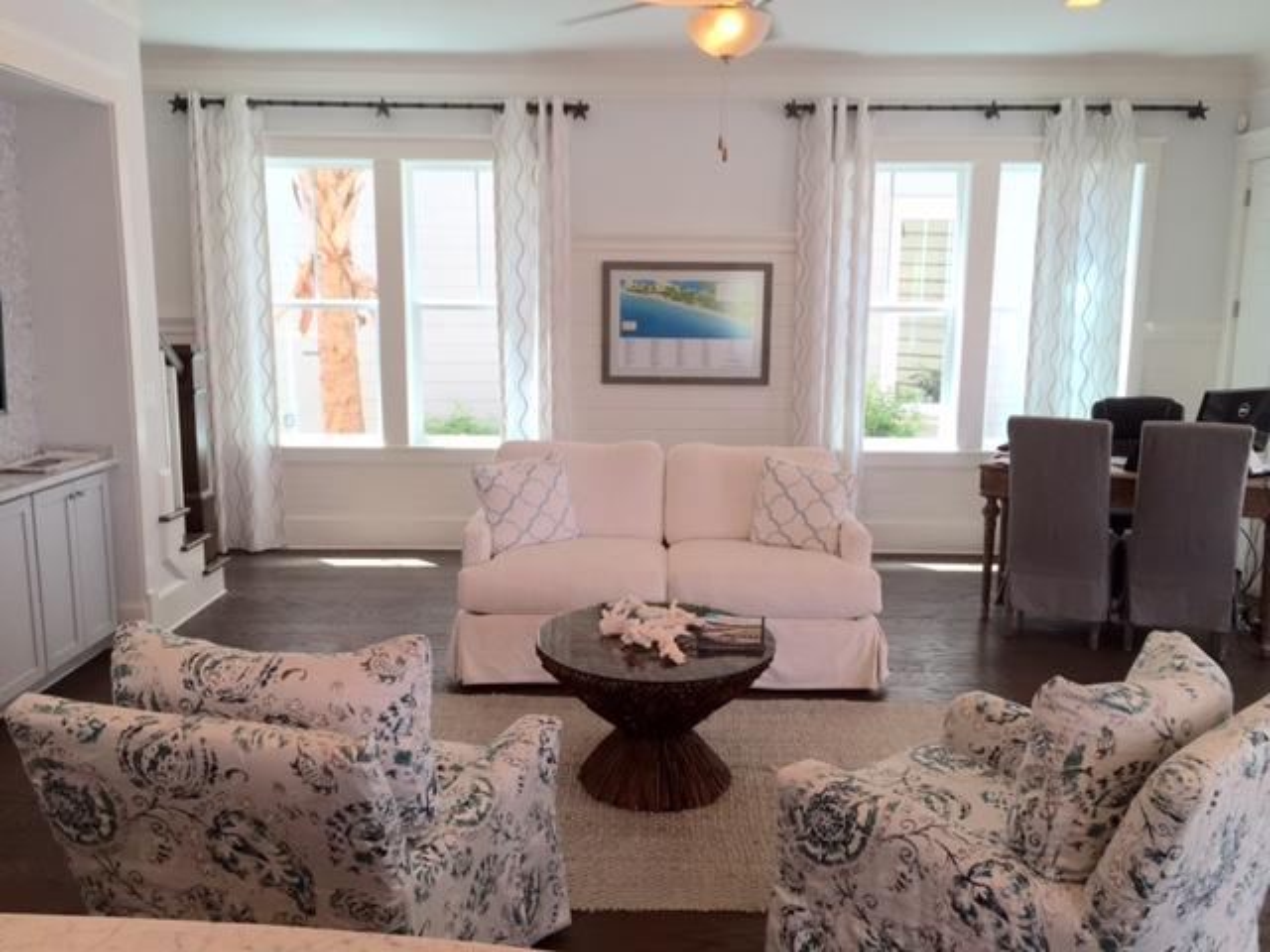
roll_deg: -0.5
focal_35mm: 29
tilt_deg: -9.6
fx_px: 1064
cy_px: 476
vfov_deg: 48.2
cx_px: 635
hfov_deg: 61.7
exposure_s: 1/120
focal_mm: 4.15
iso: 32
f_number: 2.2
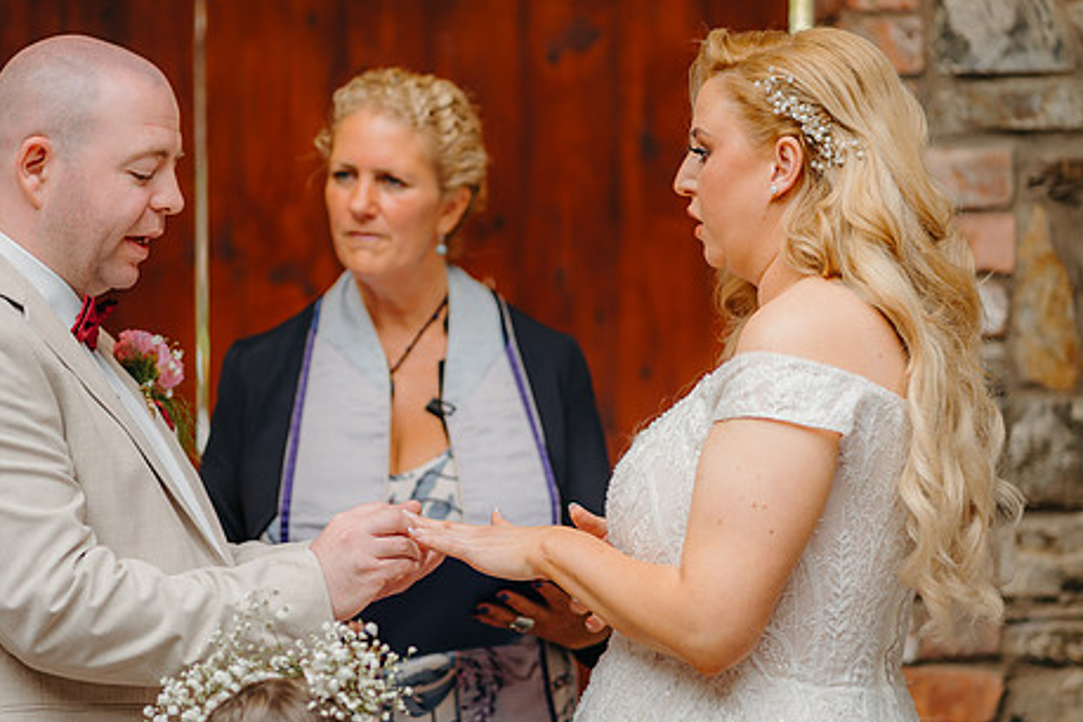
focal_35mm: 110
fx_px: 3309
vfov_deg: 12.4
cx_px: 496
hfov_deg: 18.6
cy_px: 444
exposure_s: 1/250
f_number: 2
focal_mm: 85
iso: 100
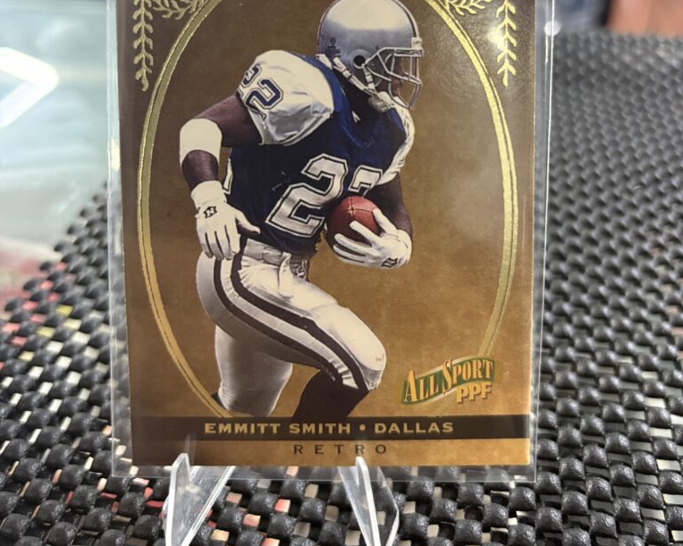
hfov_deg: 52.9
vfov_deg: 42.2
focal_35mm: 34
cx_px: 342
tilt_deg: -30.2
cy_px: 147
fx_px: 687
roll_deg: +0.5
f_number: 1.6
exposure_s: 1/60
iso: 500
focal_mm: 5.96
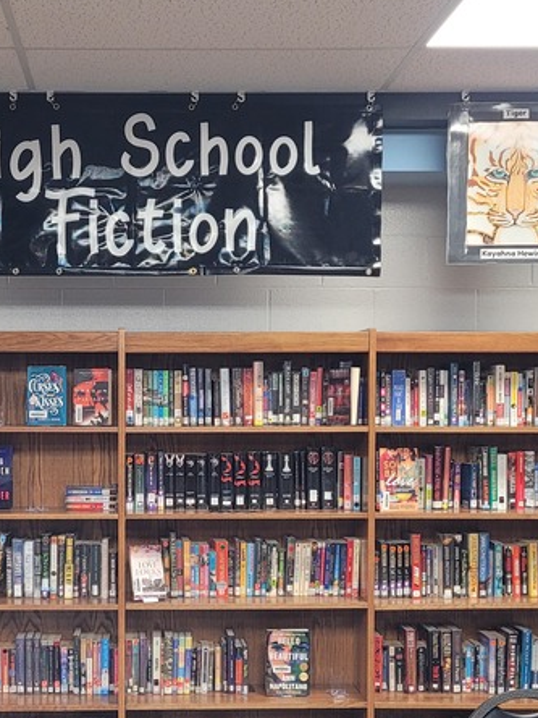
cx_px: 144
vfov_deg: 32.1
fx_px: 1243
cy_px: 432
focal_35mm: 60
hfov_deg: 24.2
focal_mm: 5.4
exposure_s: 1/60
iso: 250
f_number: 1.8
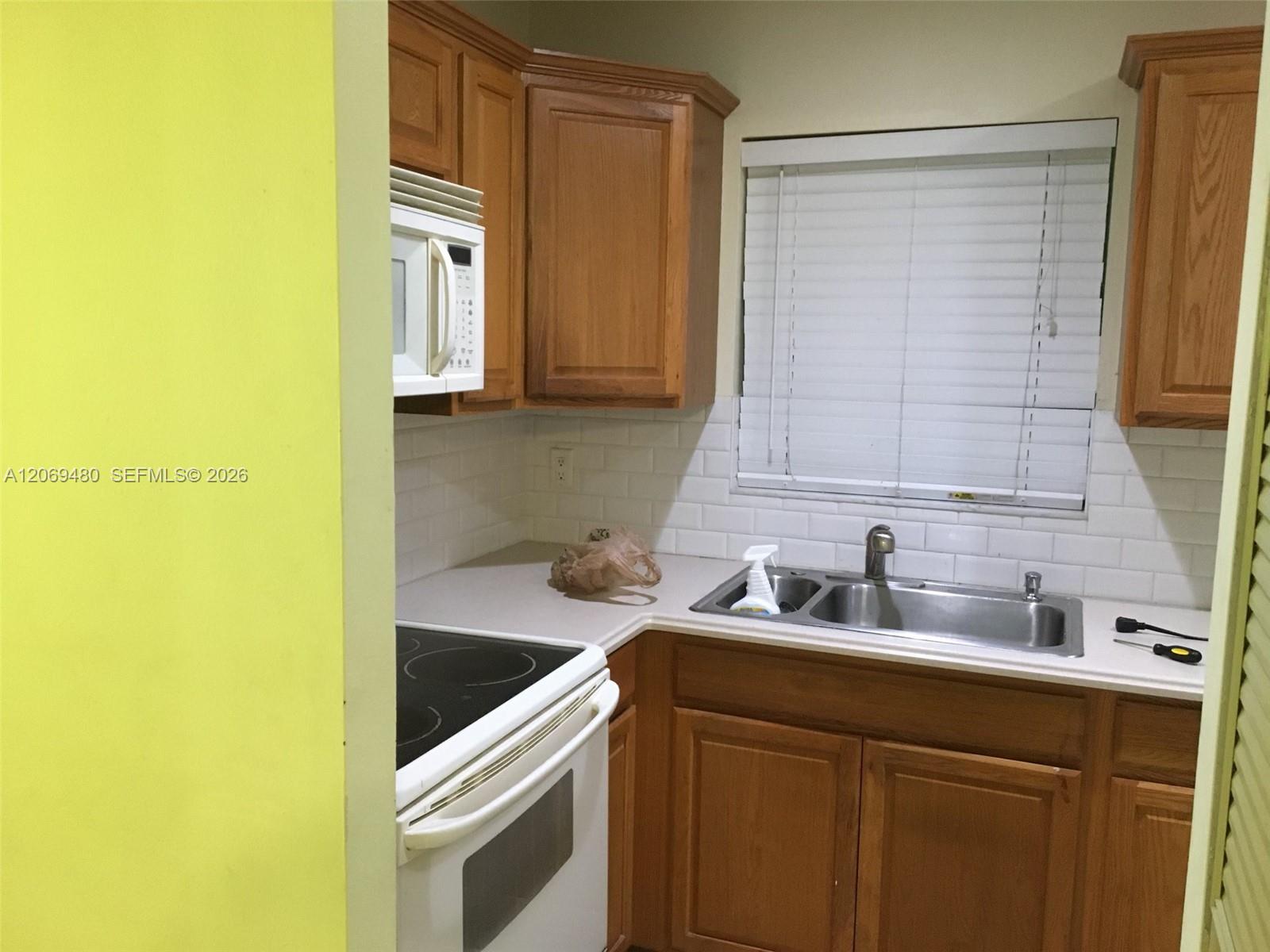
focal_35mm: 29
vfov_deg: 48.2
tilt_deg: -6.3
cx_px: 635
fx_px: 1064
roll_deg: -0.9
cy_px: 476
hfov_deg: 61.7
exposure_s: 1/30
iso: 200
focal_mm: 4.15
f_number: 2.2
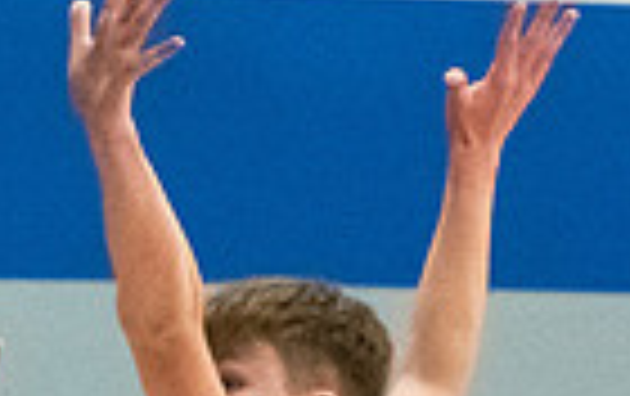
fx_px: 8943
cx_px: -304
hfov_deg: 4.0
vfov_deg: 2.5
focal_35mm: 520
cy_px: 963
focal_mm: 71
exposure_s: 1/1000
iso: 3200
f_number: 2.8
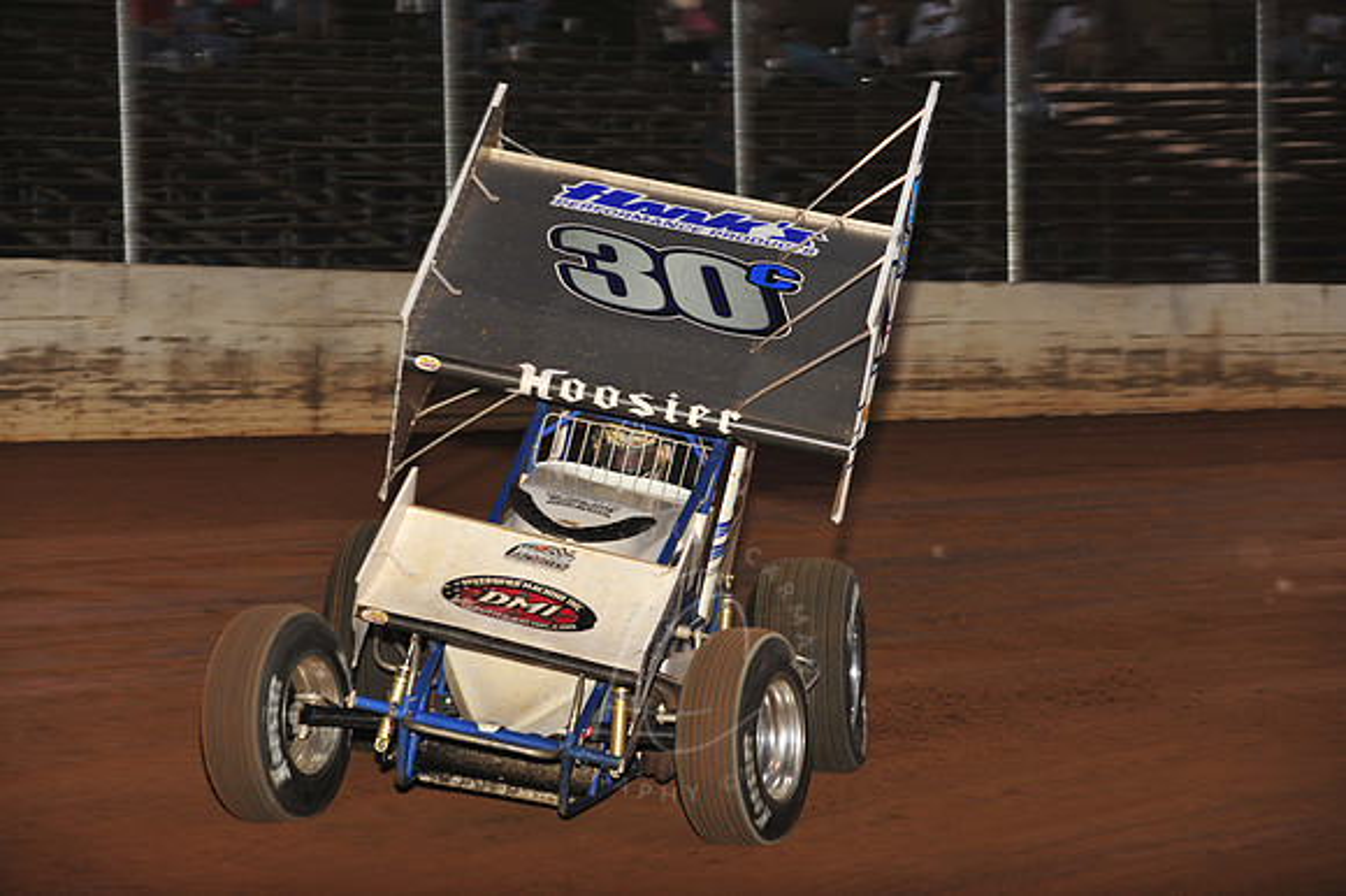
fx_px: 5044
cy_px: 448
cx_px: 673
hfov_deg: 15.2
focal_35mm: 135
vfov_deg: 10.1
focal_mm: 135
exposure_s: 1/320
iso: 640
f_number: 6.3
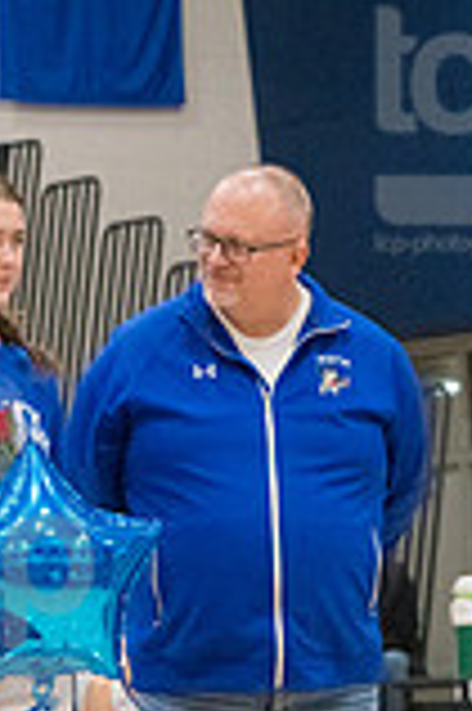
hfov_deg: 4.8
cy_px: 612
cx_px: -13
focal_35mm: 285
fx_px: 5617
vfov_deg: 7.2
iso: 5000
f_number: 5.6
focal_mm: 100
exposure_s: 1/500
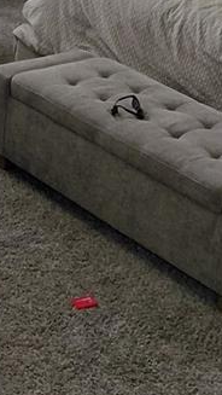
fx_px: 1046
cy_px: -22
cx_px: -13
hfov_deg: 11.9
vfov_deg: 20.5
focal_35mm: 100
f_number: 1.8
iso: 320
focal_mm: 4.69
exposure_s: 1/60
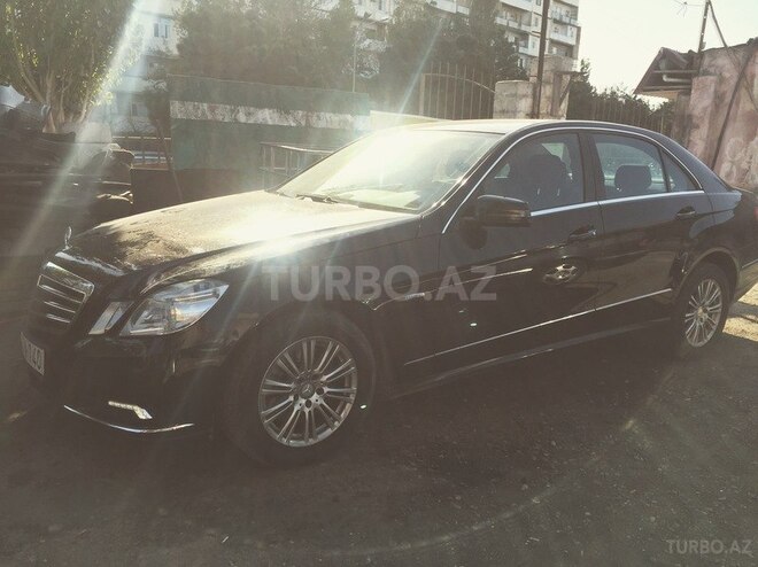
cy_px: 284
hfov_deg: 61.7
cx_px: 379
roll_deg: -2.1
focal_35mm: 29
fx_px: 635
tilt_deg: -12.8
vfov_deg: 48.2
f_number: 2.2
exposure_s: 1/791
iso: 32
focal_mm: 4.15
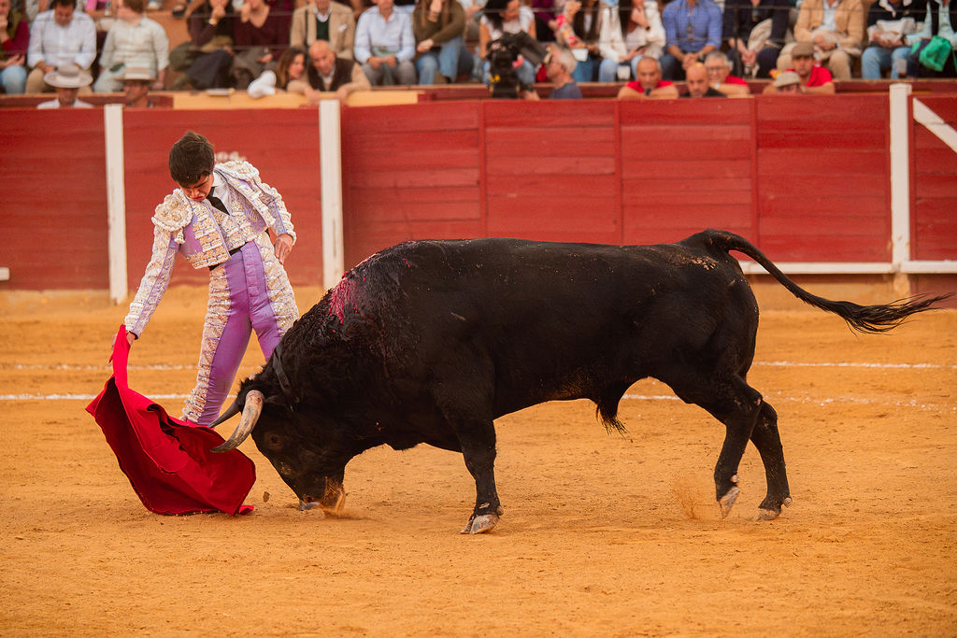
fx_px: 5128
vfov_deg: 7.1
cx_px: 478
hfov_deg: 10.7
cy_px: 319
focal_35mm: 193
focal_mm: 192.9
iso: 6400
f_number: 5.6
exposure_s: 1/1000
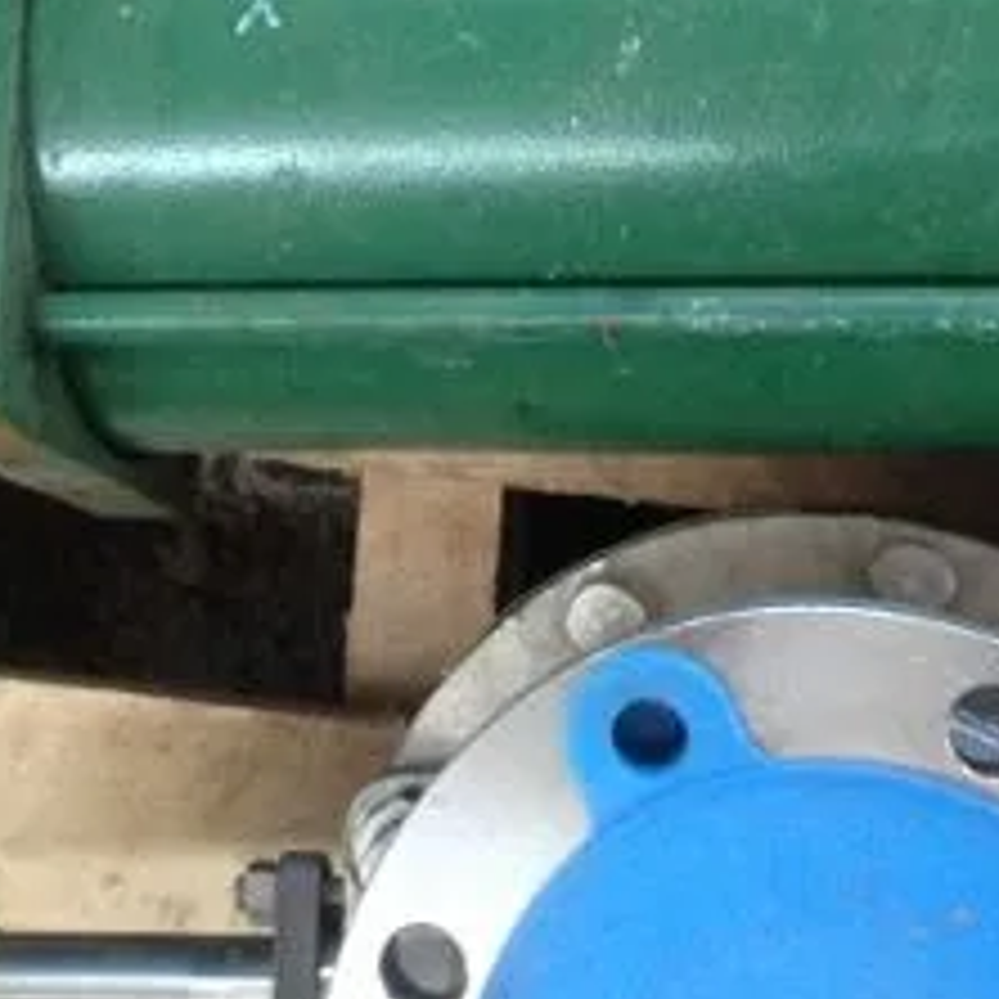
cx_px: 261
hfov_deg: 19.4
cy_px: -45
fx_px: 2906
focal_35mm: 89
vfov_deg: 18.9
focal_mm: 4.28
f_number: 2.4
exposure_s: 1/20
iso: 200
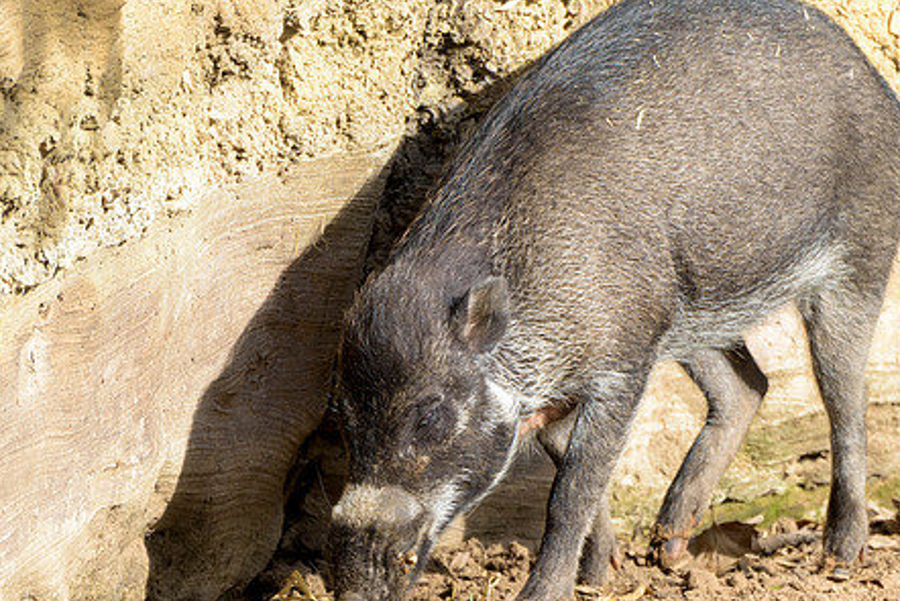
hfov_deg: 2.4
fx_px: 21581
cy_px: 510
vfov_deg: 1.6
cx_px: 574
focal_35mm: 863
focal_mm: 400
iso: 400
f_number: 5.6
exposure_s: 1/1000
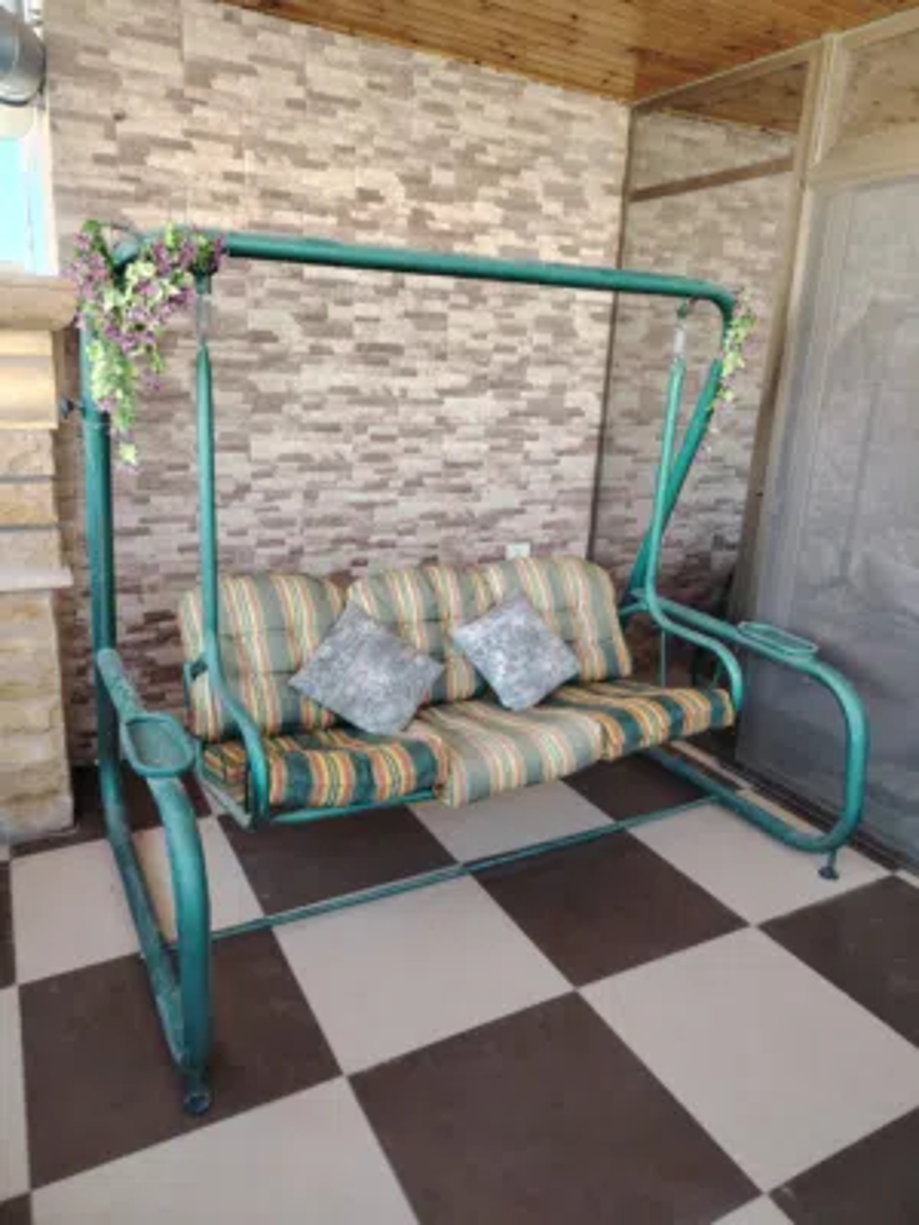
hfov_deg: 56.8
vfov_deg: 71.6
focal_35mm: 24
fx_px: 850
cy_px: 612
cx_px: 460
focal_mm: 5.25
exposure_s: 1/100
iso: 372
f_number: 1.75
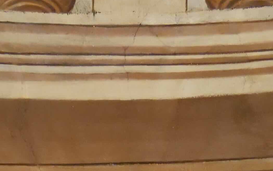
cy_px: 399
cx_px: 167
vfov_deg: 8.8
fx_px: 1012
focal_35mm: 136
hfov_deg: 15.4
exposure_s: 1/60
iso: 2500
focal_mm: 13
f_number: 3.5
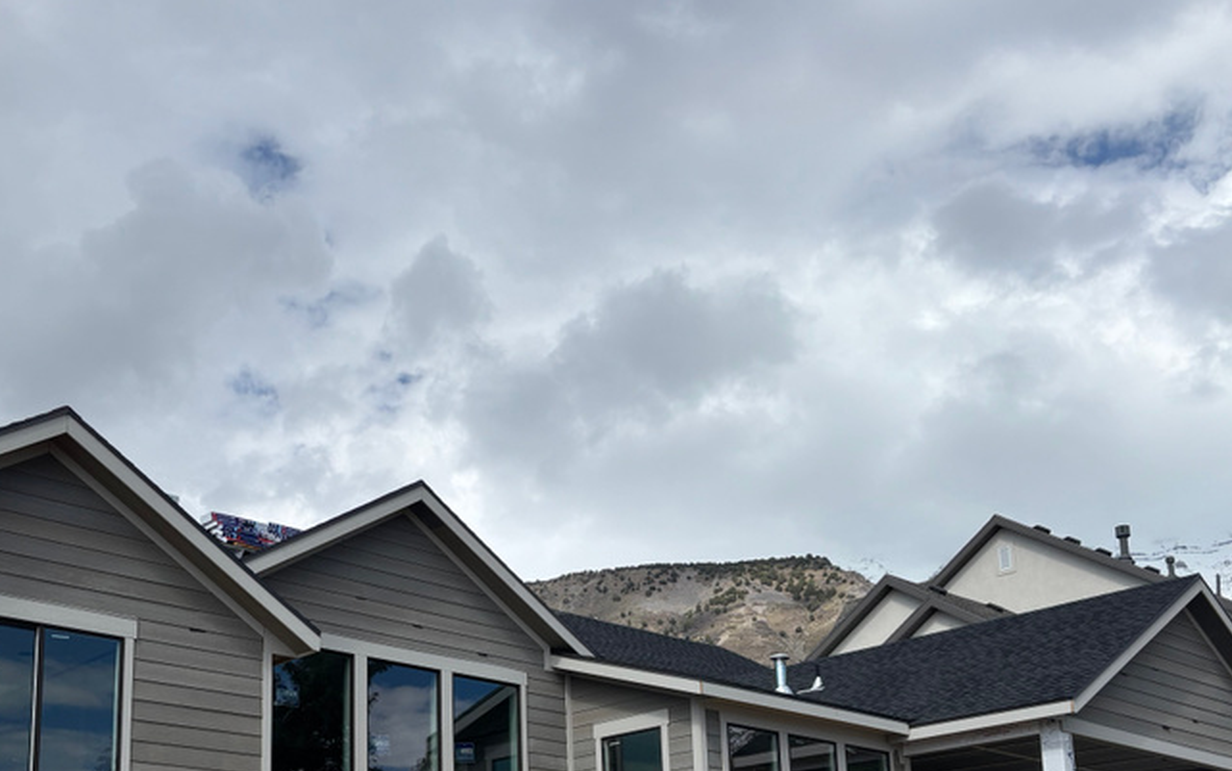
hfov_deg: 44.4
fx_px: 1478
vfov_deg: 28.2
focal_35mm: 44
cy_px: 690
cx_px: 386
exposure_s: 1/5952
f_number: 1.6
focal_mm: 5.96
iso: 50
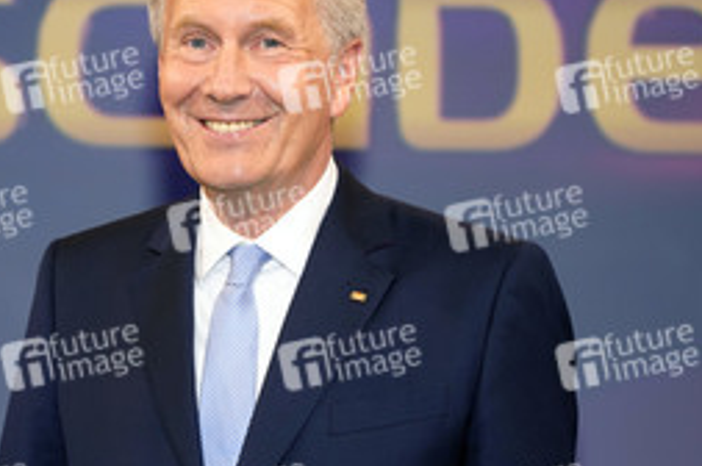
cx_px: 276
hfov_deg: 17.6
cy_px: 288
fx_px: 2259
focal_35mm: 116
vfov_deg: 11.8
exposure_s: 1/125
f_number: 4.5
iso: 1600
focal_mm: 65
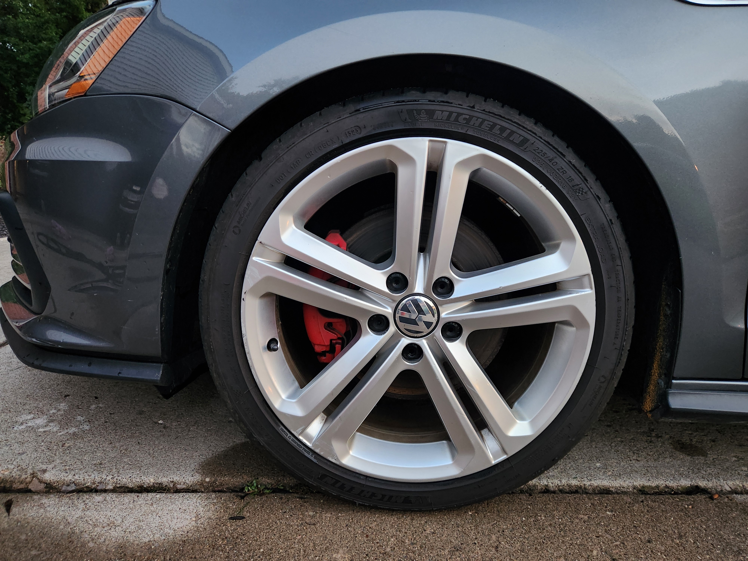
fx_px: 497
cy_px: 280
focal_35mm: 23
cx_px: 374
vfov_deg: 58.9
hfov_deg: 73.9
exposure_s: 1/24
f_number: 1.8
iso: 640
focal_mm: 5.4
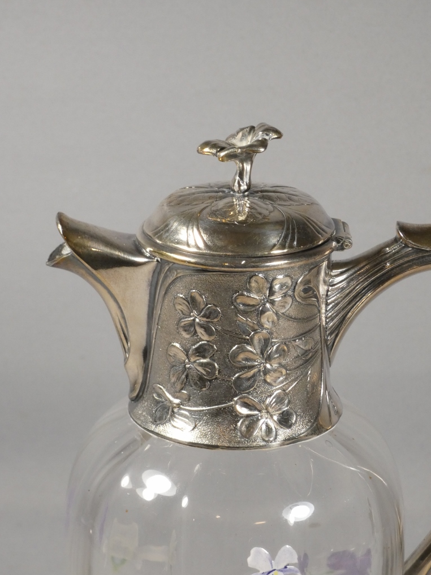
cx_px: 217
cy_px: 287
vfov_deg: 14.2
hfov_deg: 10.7
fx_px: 2309
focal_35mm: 139
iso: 400
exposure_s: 1/125
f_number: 5.3
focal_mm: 24.7
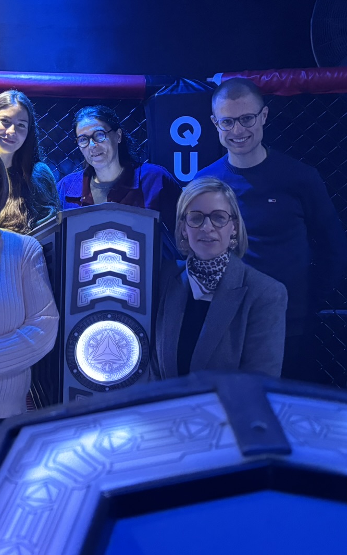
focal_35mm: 53
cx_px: 67
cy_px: 188
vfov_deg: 37.8
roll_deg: +0.3
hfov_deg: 24.0
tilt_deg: -2.7
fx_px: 802
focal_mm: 5.96
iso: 640
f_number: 1.6
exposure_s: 1/33
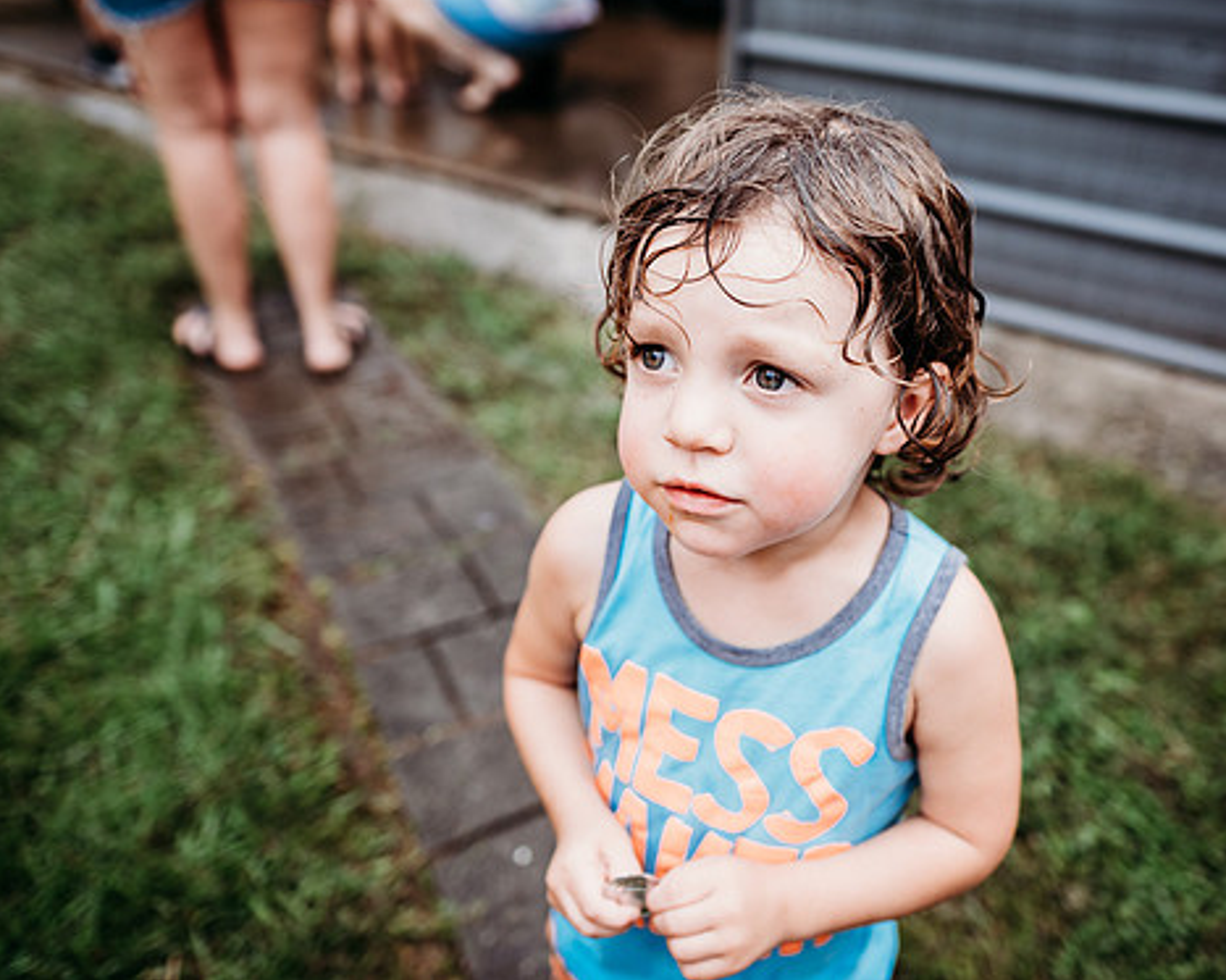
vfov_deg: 51.5
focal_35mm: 28
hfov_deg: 61.9
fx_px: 1015
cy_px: 474
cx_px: 709
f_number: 2.5
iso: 200
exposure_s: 1/250
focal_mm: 24
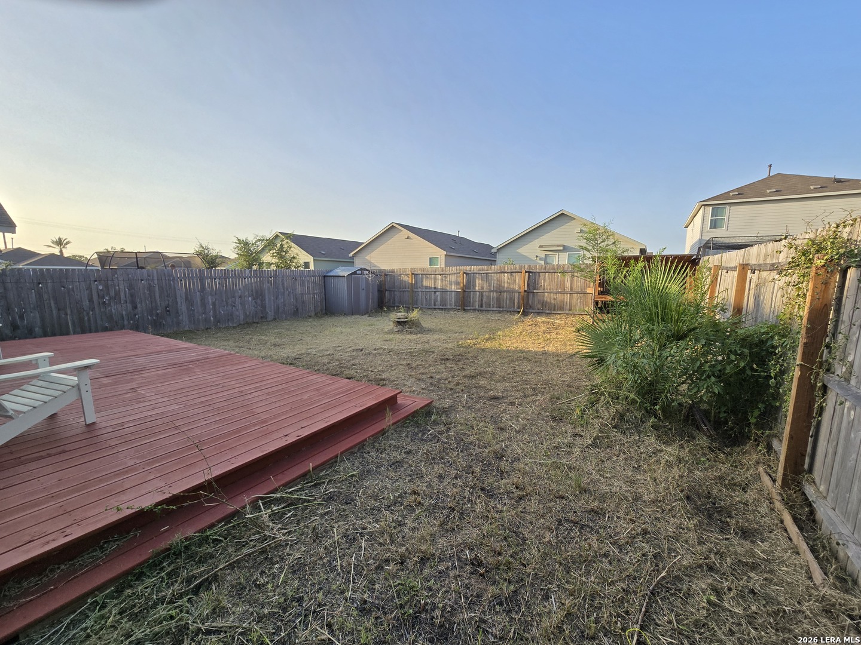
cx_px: 430
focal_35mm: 13
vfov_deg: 89.9
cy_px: 322
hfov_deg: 106.2
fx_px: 323
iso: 50
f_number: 2.2
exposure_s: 1/666
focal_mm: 2.2
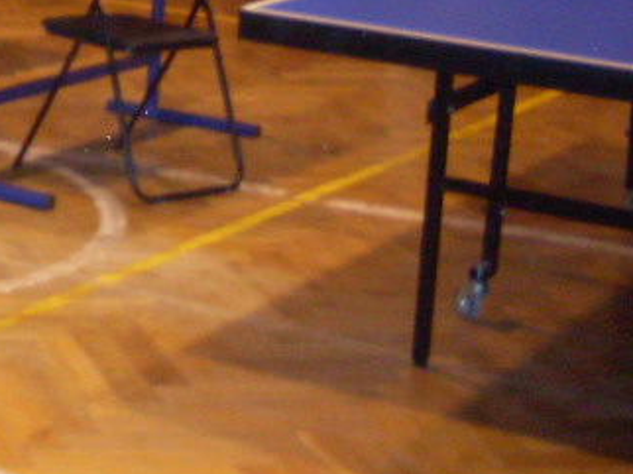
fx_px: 2211
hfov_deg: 15.4
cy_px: -224
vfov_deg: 11.7
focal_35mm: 121
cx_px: -214
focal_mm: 6.3
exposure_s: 1/45
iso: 240
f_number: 2.8
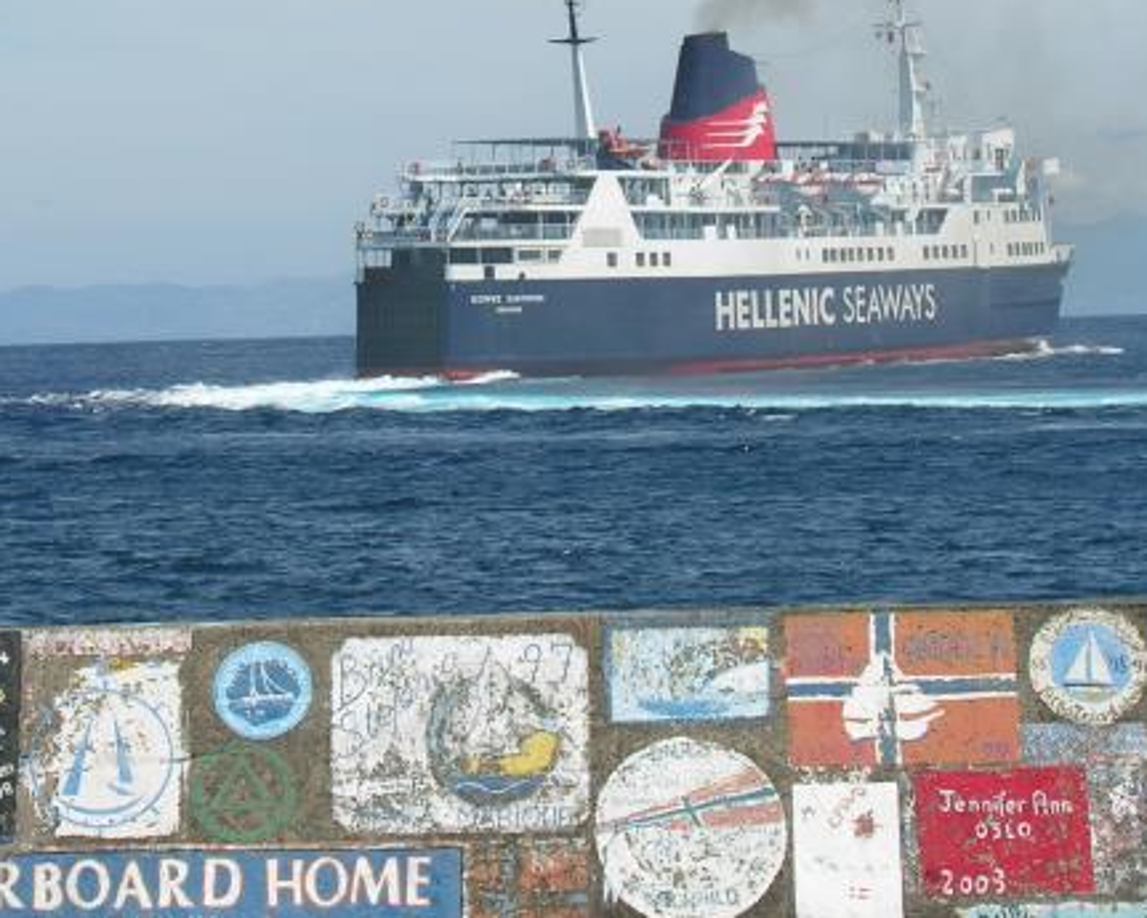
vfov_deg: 8.5
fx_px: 6146
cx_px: 373
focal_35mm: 181
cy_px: 29
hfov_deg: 10.7
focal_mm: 19.8
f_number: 6.8
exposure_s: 1/204
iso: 50
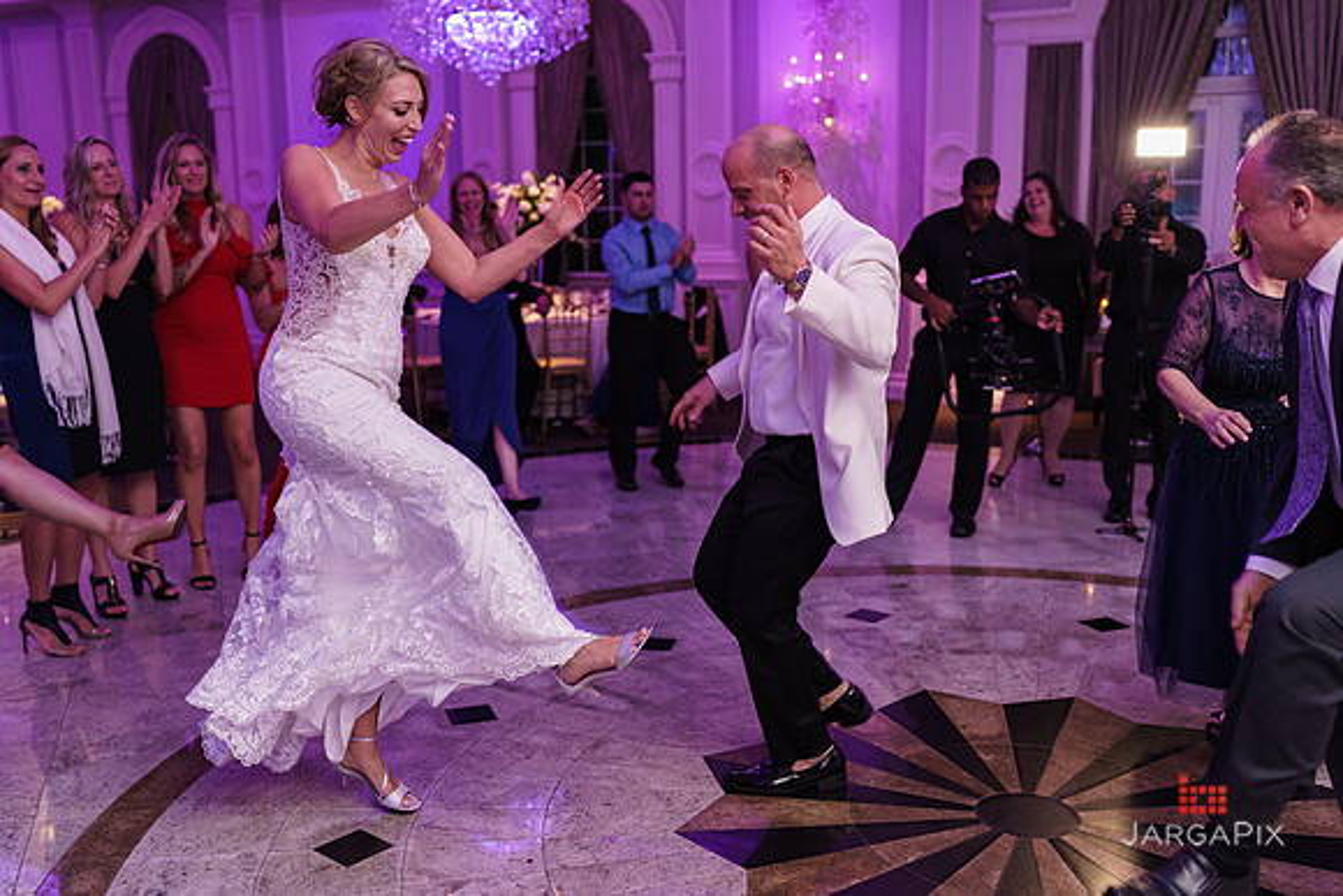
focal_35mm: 35
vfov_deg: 37.9
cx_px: 672
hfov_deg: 54.4
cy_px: 448
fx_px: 1306
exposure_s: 1/200
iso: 1600
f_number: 2
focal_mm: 35
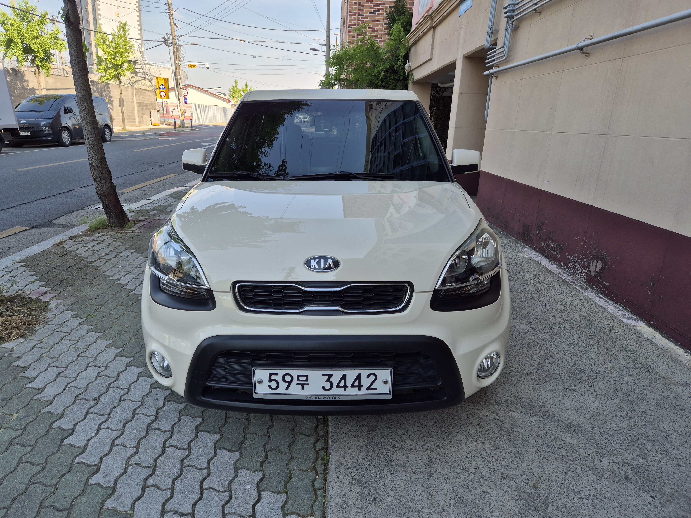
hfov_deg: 73.9
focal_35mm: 23
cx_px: 346
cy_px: 259
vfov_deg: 58.9
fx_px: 459
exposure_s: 1/804
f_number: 1.8
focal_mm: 5.4
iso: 25
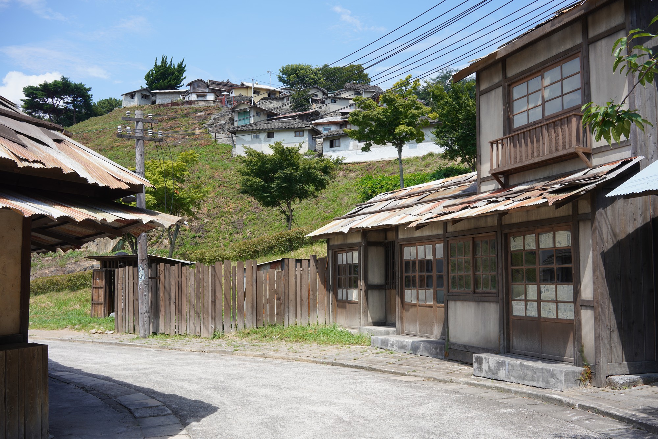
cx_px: 329
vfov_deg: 37.9
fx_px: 640
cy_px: 220
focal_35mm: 35
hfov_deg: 54.4
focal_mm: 35
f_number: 10
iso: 100
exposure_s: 1/100
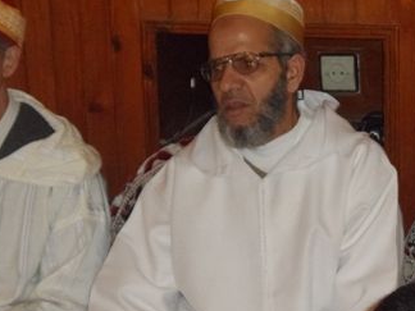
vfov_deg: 9.8
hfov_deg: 13.0
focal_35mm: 152
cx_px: 283
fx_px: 1822
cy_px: 196
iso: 640
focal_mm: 15.4
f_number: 4.4
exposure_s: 1/45
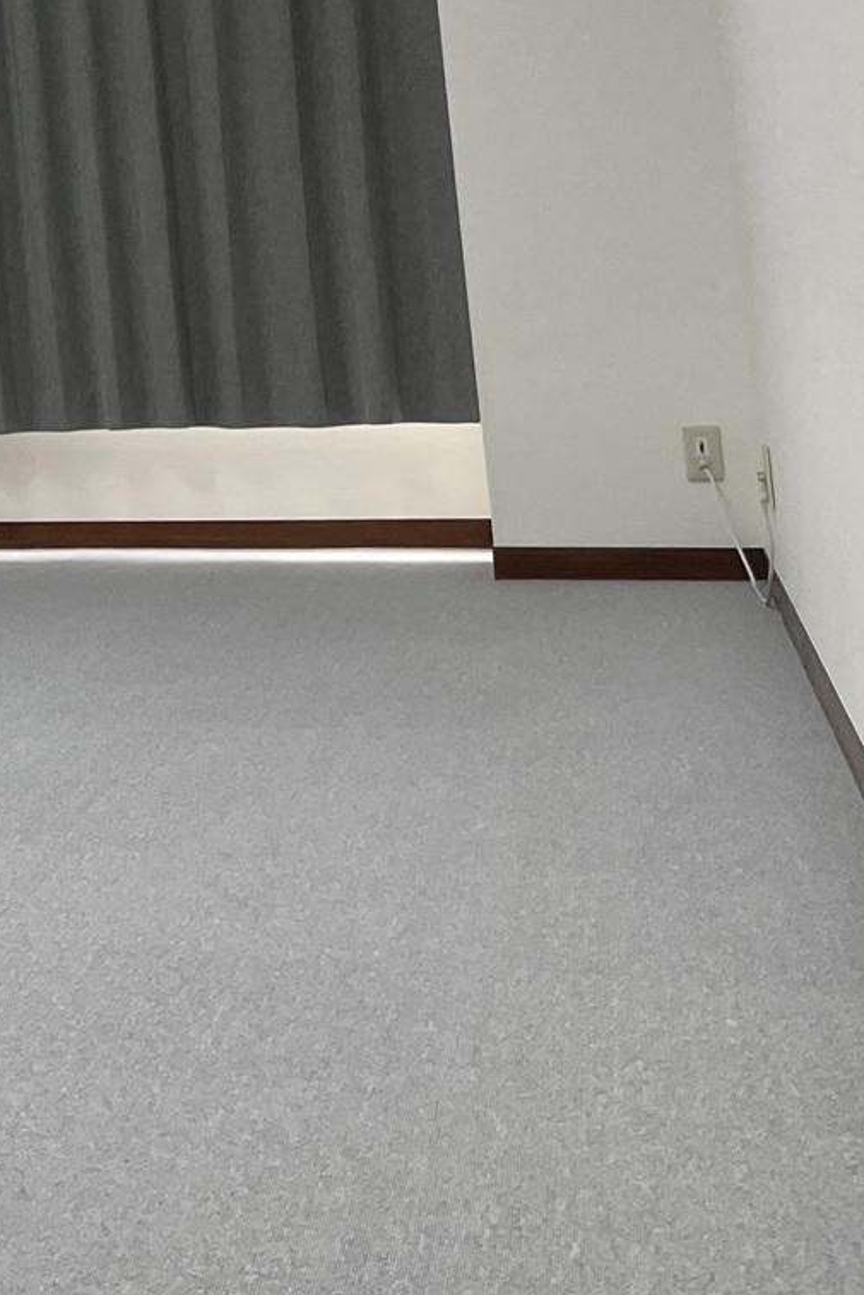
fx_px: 2591
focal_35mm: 72
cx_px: -818
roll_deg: +2.5
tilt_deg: +5.3
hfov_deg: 15.5
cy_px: 84
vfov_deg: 26.9
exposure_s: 1/120
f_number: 1.6
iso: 100
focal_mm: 4.2
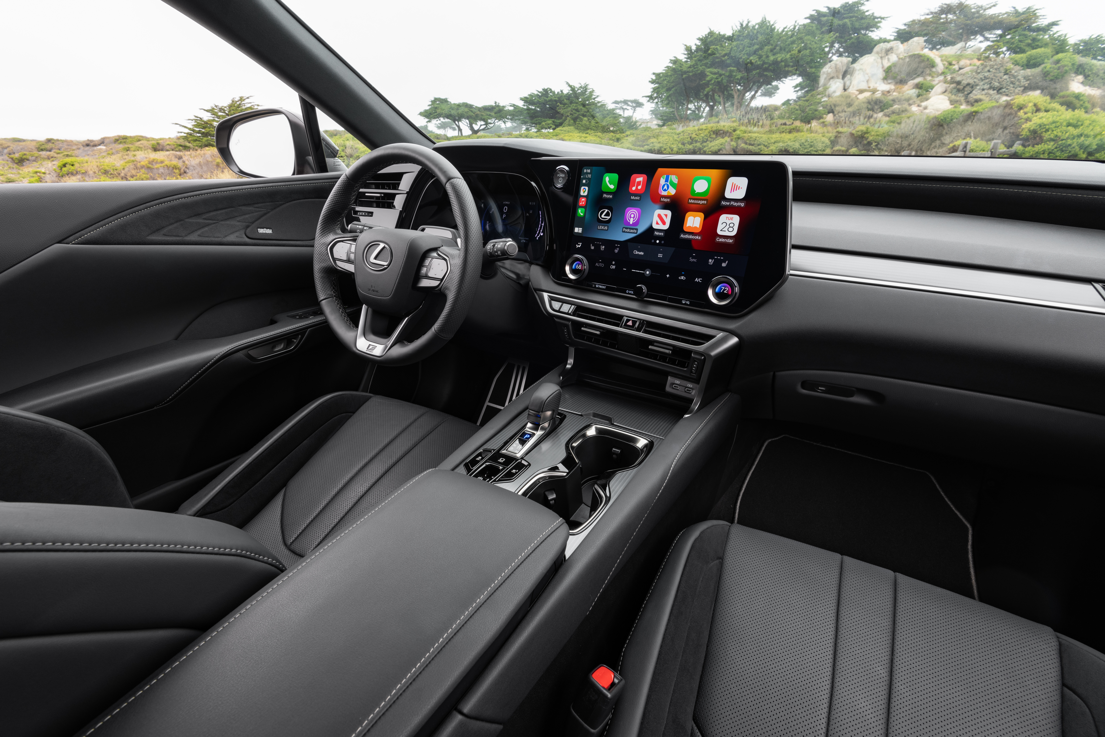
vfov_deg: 73.7
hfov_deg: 96.7
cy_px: 368
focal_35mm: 16
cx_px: 552
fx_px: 491
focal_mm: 16
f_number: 11
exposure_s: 1/20
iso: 200
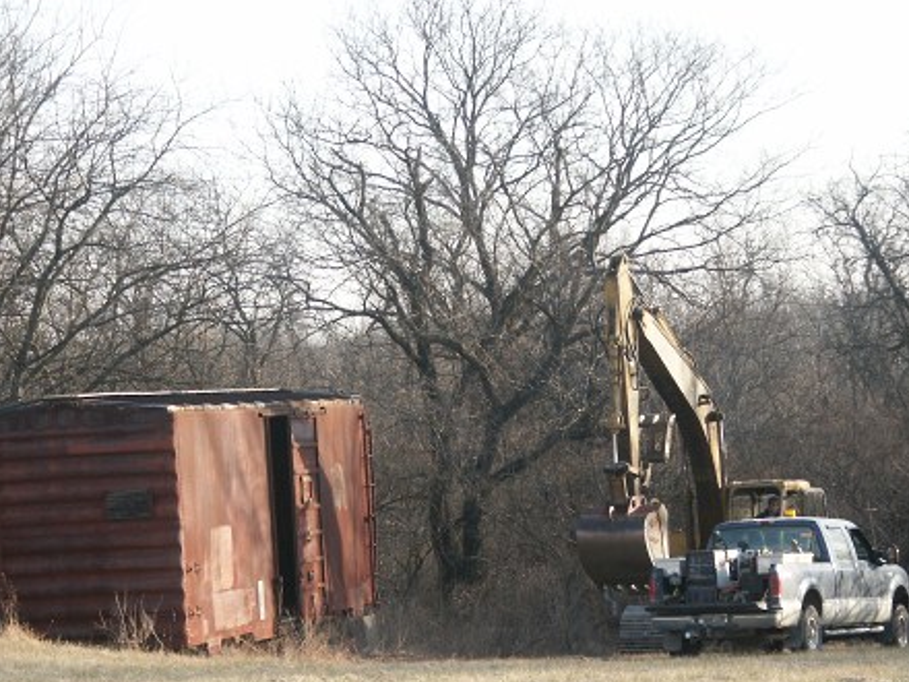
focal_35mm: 182
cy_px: 473
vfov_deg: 8.2
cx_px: 395
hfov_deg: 10.9
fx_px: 4779
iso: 100
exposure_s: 1/500
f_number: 3.5
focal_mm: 31.6
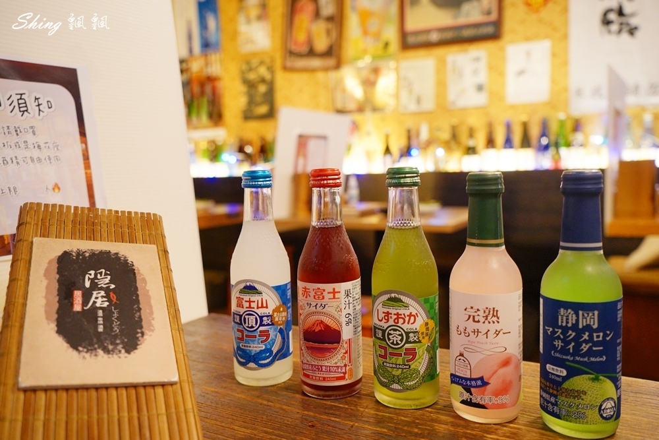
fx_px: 568
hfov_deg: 60.3
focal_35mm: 31
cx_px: 330
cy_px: 220
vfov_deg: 42.3
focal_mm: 31
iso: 1600
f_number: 4
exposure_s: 1/15
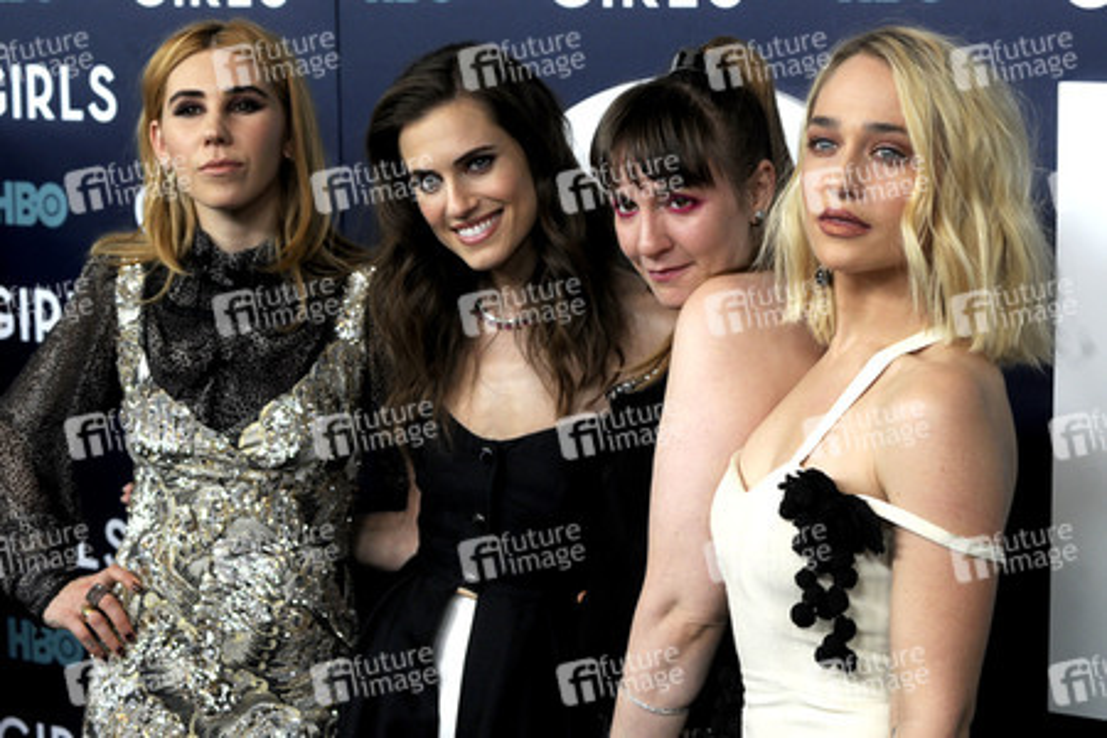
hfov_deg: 25.4
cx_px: 554
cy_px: 369
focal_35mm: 80
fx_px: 2460
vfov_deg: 17.1
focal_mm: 80
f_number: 6.3
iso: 1600
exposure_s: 1/250
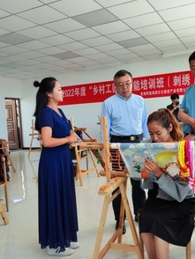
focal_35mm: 34
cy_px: 131
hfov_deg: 41.8
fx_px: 255
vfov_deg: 53.9
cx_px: 94
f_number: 1.79
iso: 75
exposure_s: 1/100
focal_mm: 4.71
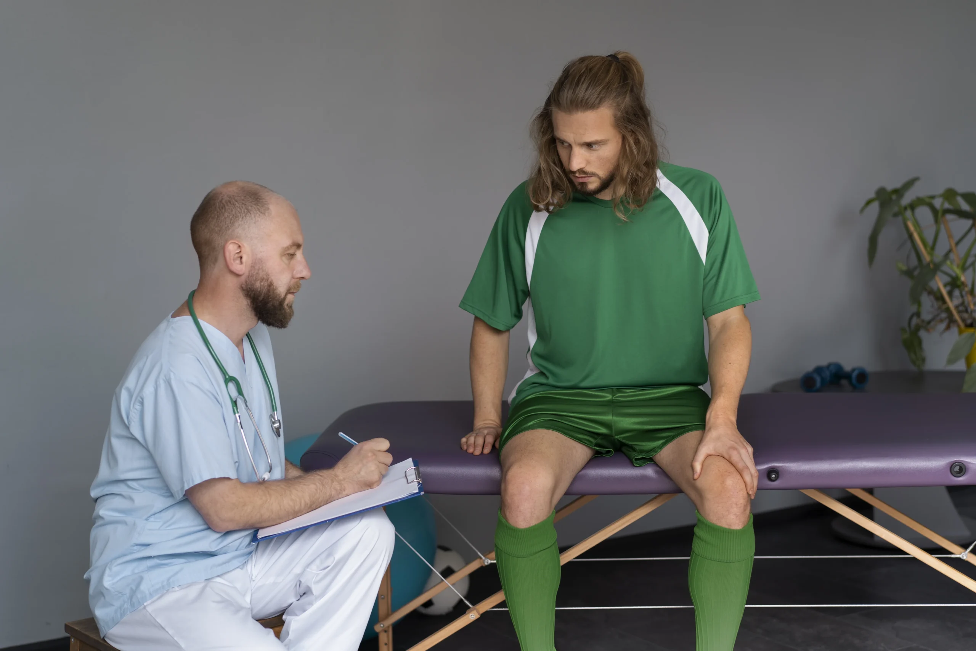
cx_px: 488
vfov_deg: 24.6
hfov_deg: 36.2
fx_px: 1491
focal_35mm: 55
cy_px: 326
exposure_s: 1/160
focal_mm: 55
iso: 125
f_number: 2.5
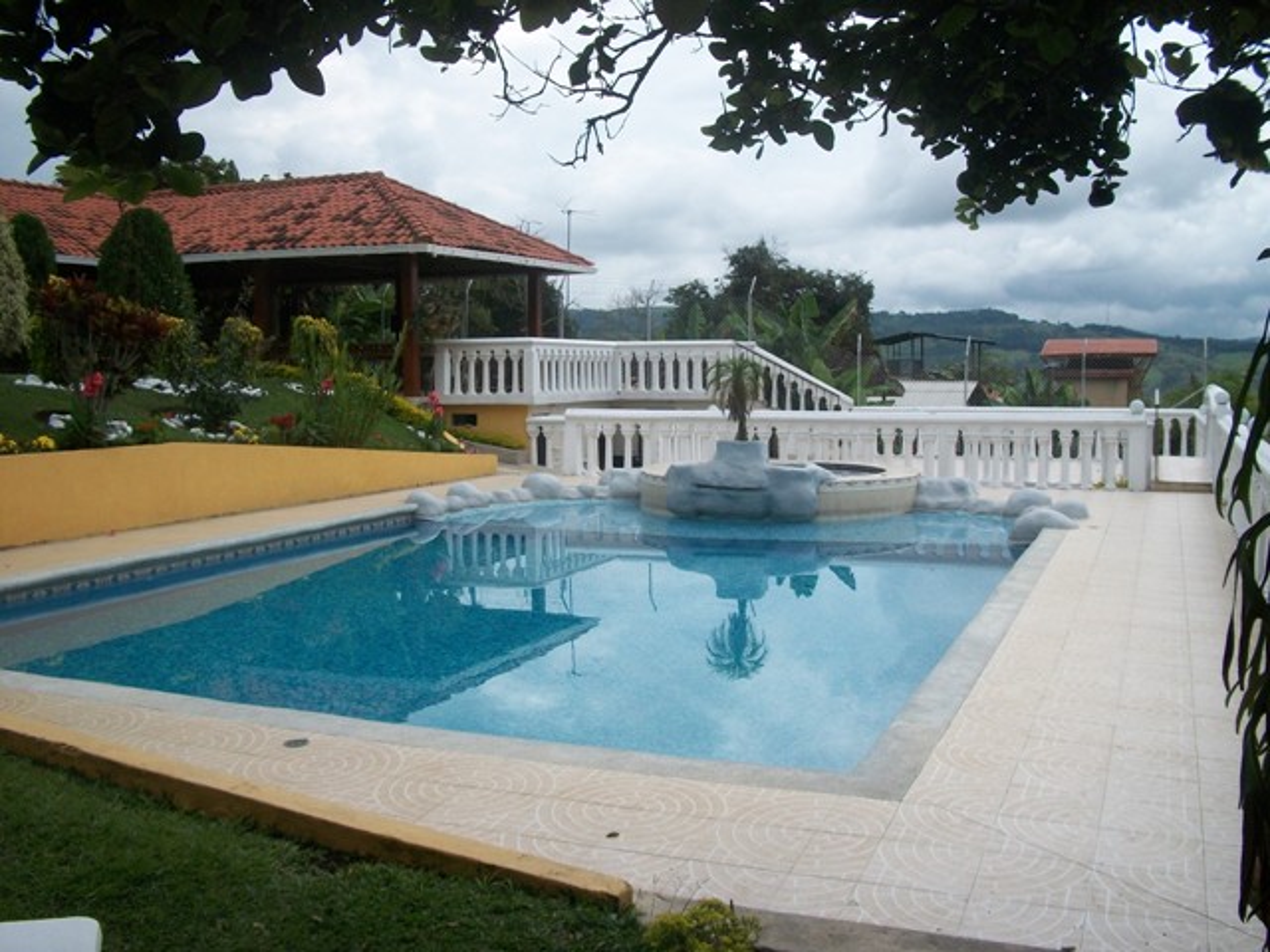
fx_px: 1174
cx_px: 635
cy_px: 476
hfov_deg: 56.8
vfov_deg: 44.2
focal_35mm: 32
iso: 80
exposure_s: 1/500
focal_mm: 5.7
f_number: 5.5
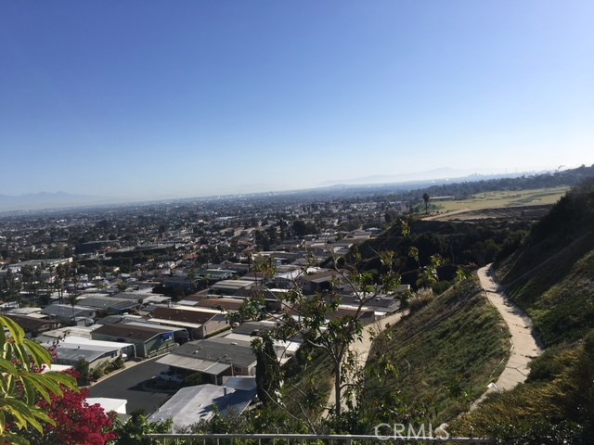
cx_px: 297
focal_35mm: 29
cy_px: 222
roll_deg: +4.5
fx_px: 498
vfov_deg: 48.2
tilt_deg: -3.5
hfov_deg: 61.7
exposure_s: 1/2404
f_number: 2.2
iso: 25
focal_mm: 4.15
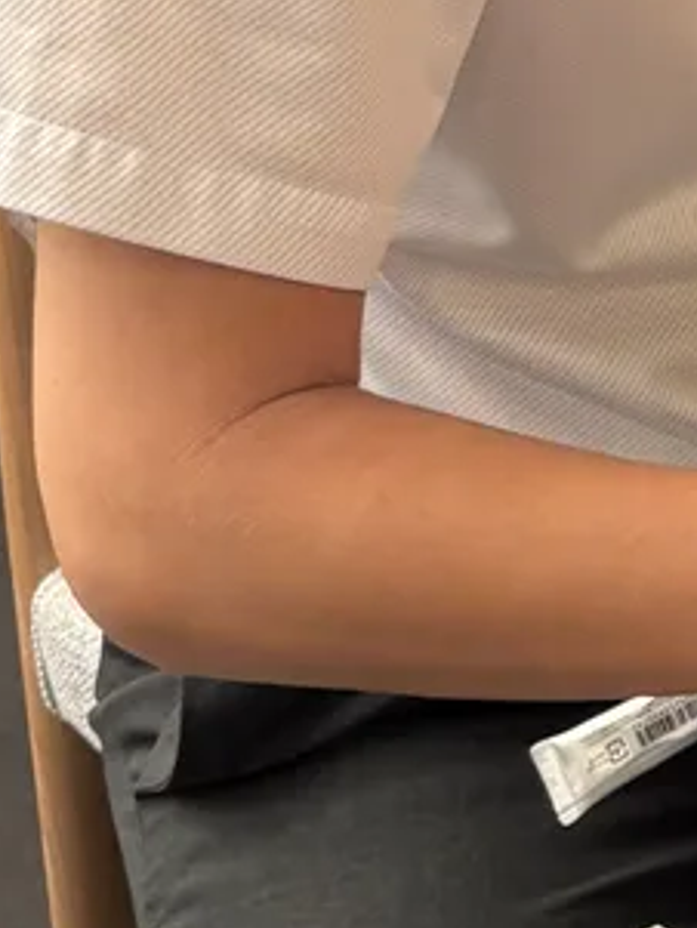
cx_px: 1641
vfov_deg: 14.3
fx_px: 3702
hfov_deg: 9.6
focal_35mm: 138
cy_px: 552
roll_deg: -6.3
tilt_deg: -41.4
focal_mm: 5.96
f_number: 1.6
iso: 100
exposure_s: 1/50
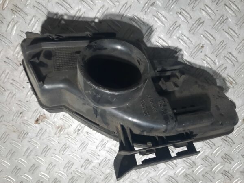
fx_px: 176
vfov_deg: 54.9
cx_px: 122
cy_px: 92
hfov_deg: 69.4
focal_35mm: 25
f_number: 2
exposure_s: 1/30
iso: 320
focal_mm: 4.6
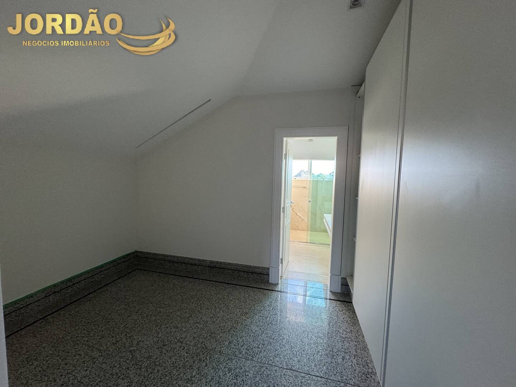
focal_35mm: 14
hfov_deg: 102.1
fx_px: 209
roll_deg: -1.9
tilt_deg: -5.0
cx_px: 258
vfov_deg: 85.7
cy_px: 194
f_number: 2.2
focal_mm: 2.22
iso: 250
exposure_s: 1/99
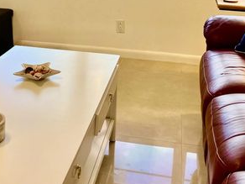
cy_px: 8
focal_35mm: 57
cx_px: 95
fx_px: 403
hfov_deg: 33.6
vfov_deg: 24.7
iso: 80
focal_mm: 5.7
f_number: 1.5
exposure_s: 1/120
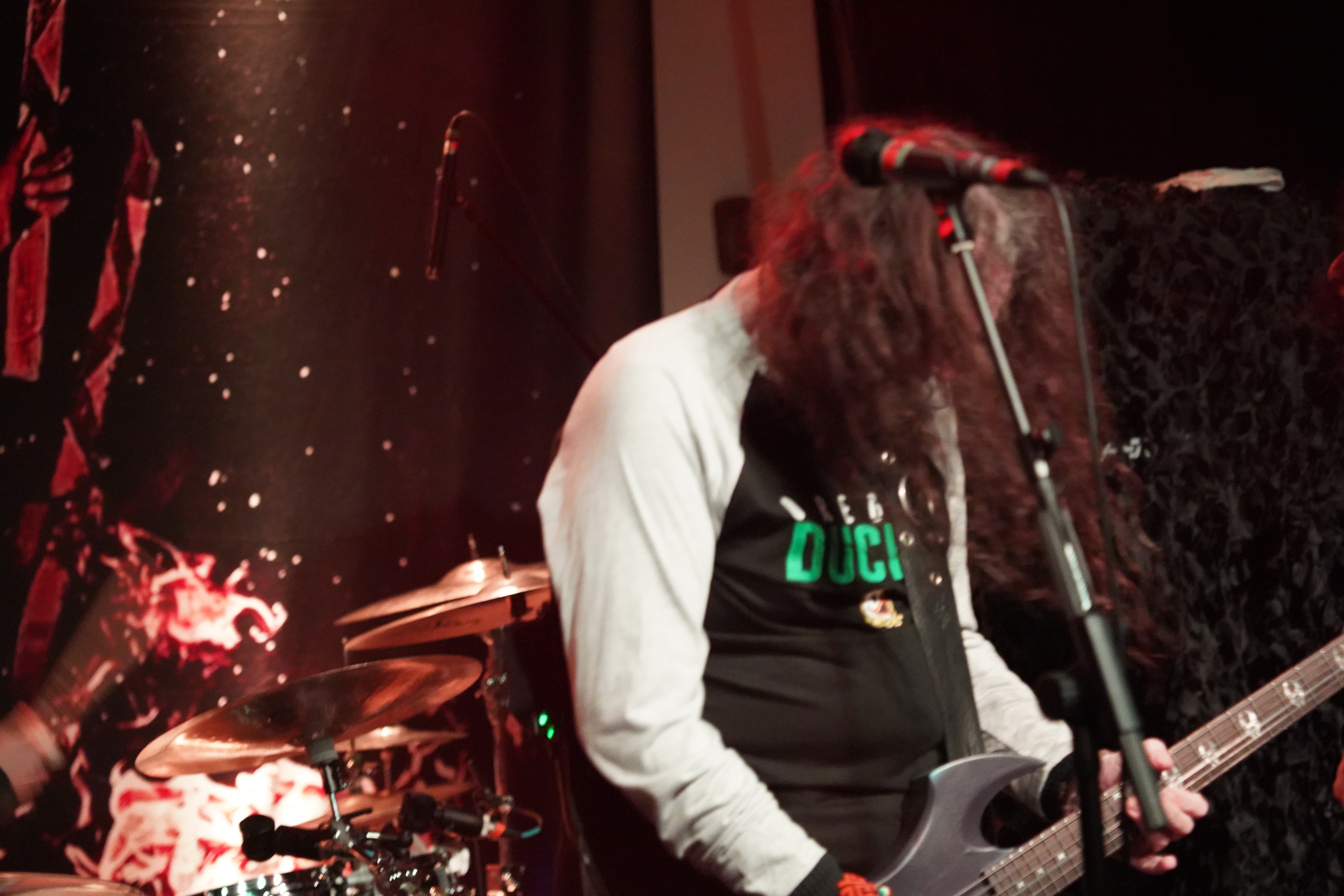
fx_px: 3920
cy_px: 448
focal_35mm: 105
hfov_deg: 19.5
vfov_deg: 13.0
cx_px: 672
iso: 12800
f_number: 4
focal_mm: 105
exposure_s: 1/50
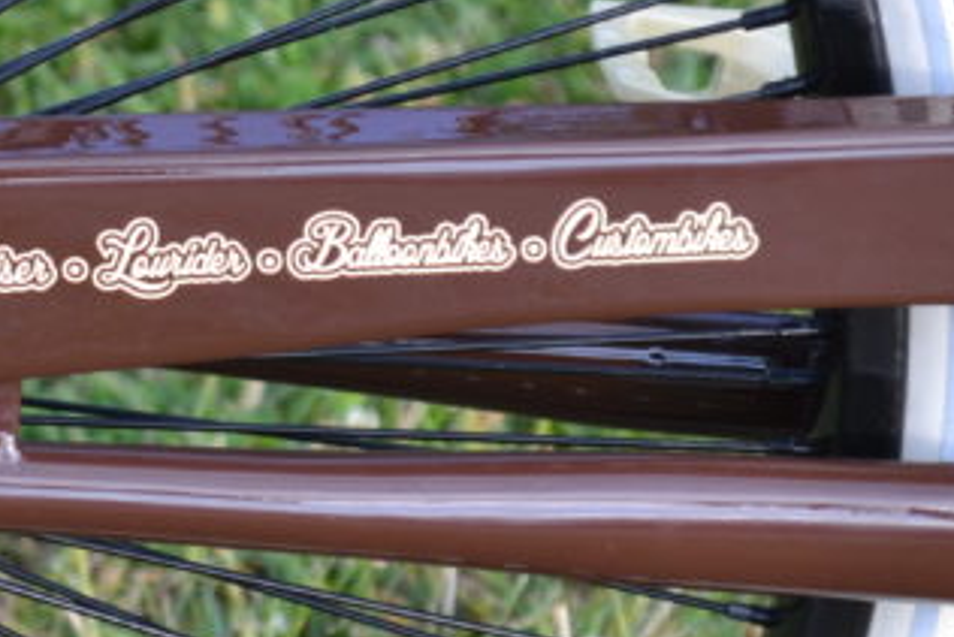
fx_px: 7095
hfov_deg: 7.7
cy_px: 325
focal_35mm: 268
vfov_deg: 5.1
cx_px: 263
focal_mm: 55
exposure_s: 1/125
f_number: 5.6
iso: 360
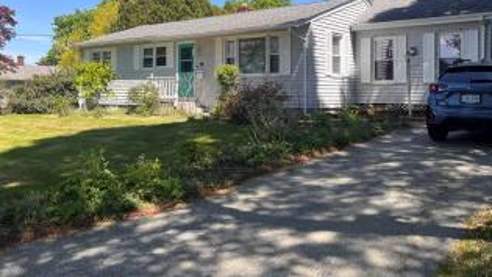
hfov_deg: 55.3
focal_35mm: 36
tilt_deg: +0.1
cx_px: 236
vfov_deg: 32.5
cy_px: 88
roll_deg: +0.3
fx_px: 470
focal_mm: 5.1
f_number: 1.6
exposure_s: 1/1957
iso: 50
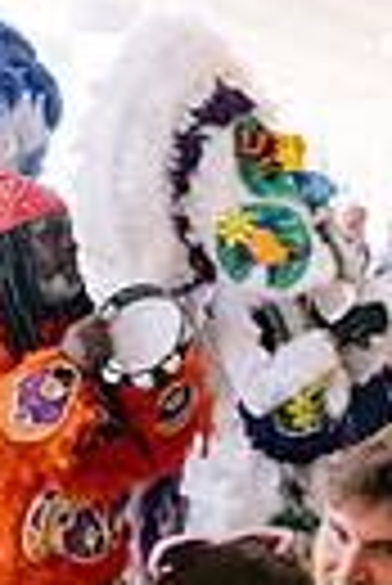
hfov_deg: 11.3
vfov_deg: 16.9
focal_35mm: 121
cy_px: 320
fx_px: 1971
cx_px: 140
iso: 1250
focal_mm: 35
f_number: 3.5
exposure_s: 1/50
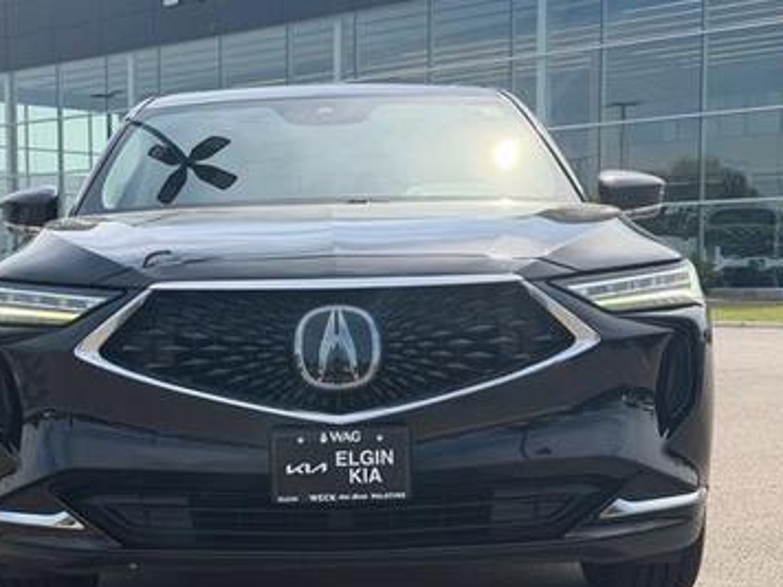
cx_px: 310
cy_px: 380
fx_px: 1538
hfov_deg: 28.5
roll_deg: +0.3
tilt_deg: -4.0
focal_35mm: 68
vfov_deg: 21.6
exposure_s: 1/4878
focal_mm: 6.76
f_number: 1.78
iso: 80
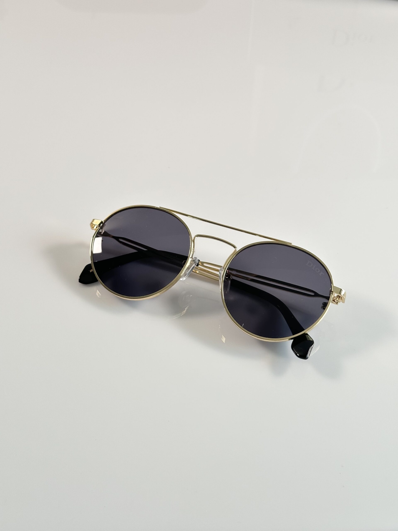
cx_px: 199
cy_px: 266
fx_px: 736
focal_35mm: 48
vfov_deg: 39.7
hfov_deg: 30.3
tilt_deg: -46.9
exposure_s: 1/100
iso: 50
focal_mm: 6.86
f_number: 1.78
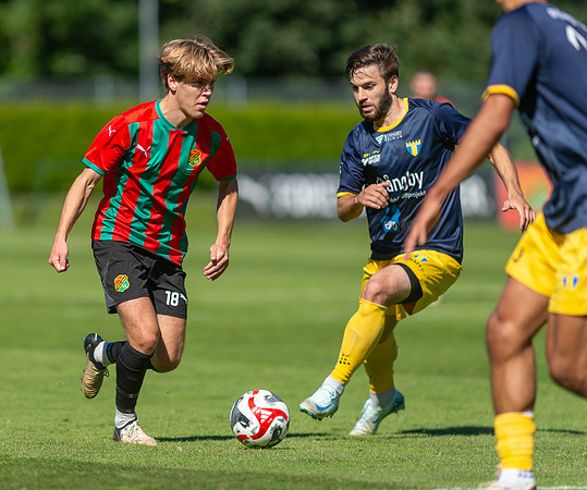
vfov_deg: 3.8
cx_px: 138
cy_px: 191
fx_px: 7475
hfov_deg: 4.5
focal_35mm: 423
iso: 100
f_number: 3.2
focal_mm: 300
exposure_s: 1/2000
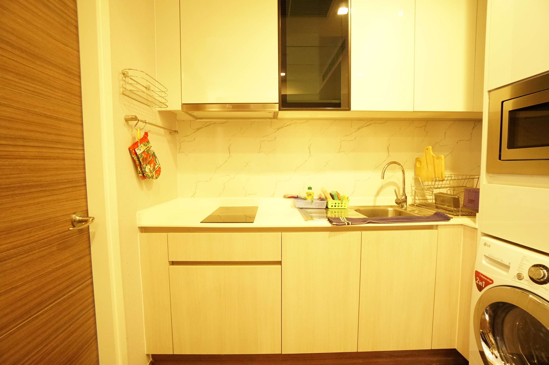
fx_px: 229
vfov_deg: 77.2
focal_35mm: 15
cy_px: 182
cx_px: 274
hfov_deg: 100.4
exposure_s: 1/15
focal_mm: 10
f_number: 4
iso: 3200
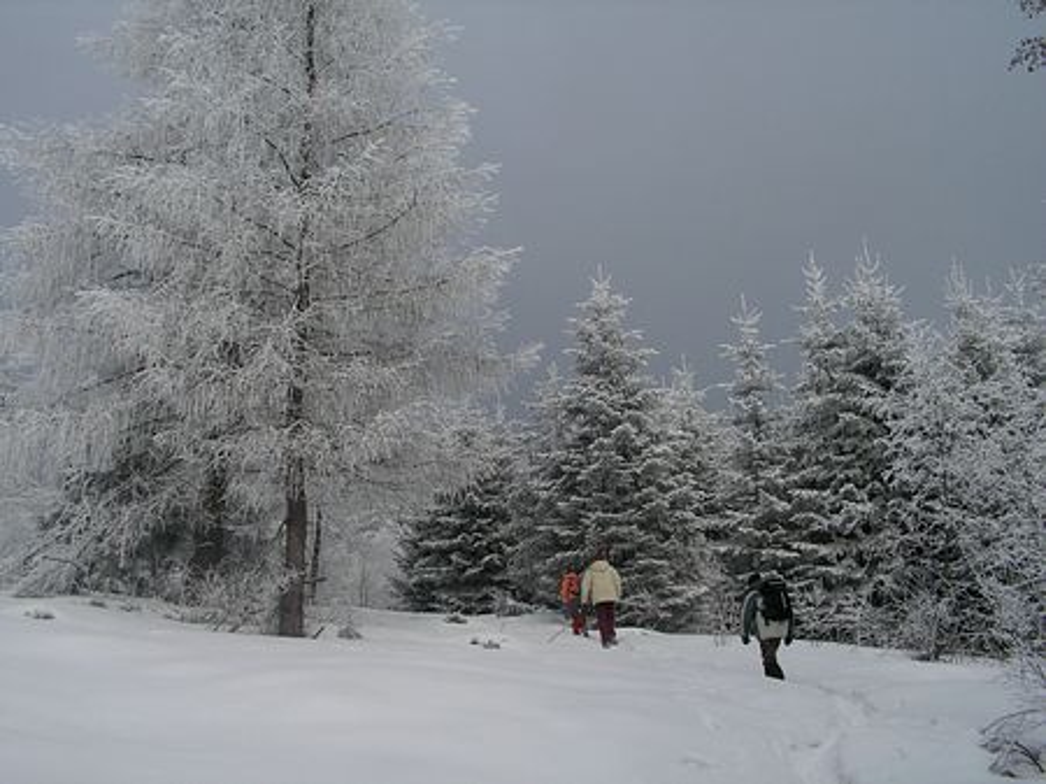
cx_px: 523
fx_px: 1087
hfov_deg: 51.4
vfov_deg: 39.6
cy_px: 392
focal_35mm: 36
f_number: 4.8
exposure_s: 1/500
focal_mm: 6
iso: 50
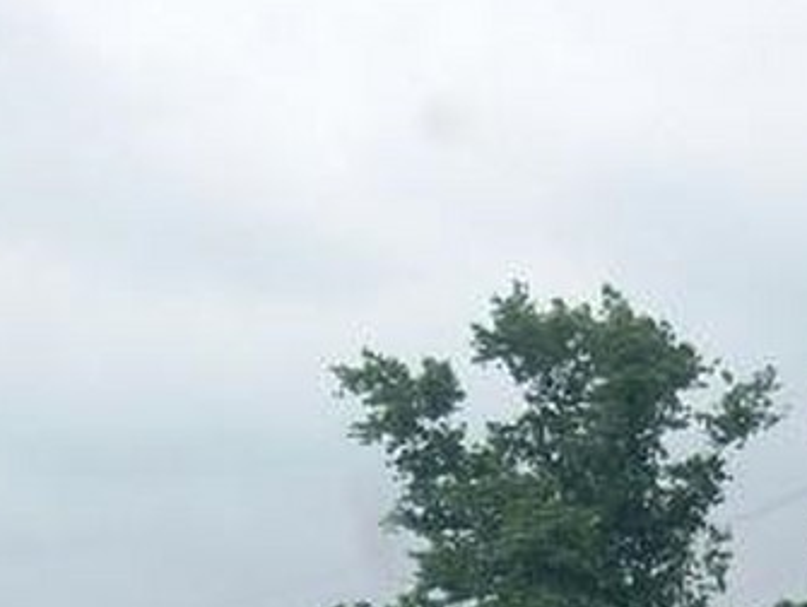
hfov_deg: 17.0
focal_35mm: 116
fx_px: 2707
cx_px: 378
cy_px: 877
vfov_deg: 12.3
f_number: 2.8
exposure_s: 1/640
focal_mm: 7.9
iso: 64
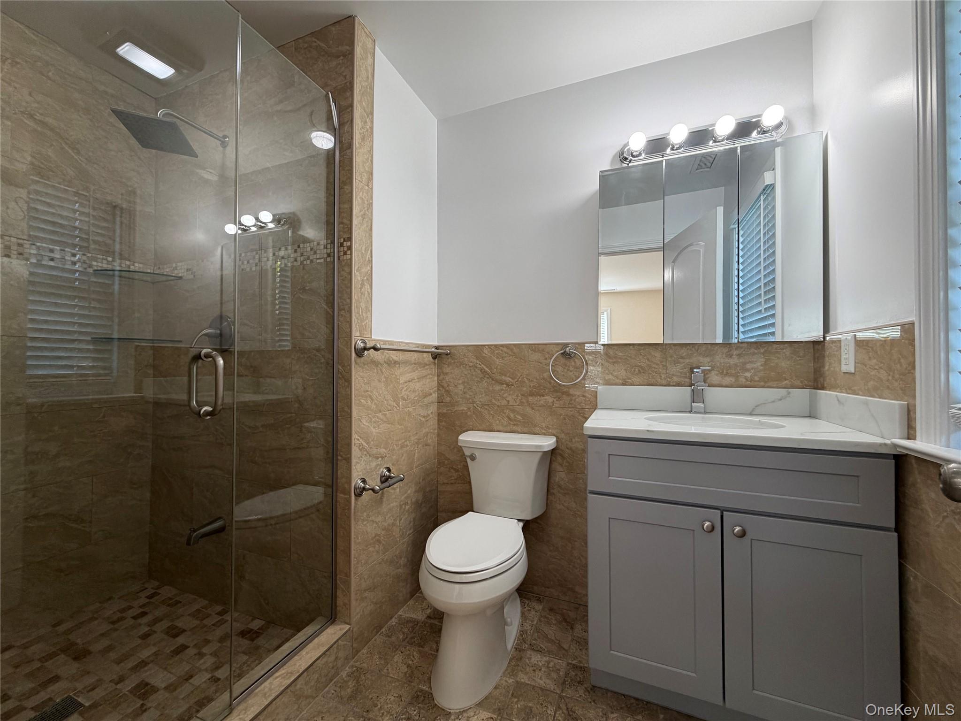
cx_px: 480
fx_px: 389
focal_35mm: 14
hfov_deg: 102.1
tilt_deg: +0.1
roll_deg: -0.3
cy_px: 360
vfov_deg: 85.7
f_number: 2.2
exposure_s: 1/120
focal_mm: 2.22
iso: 160
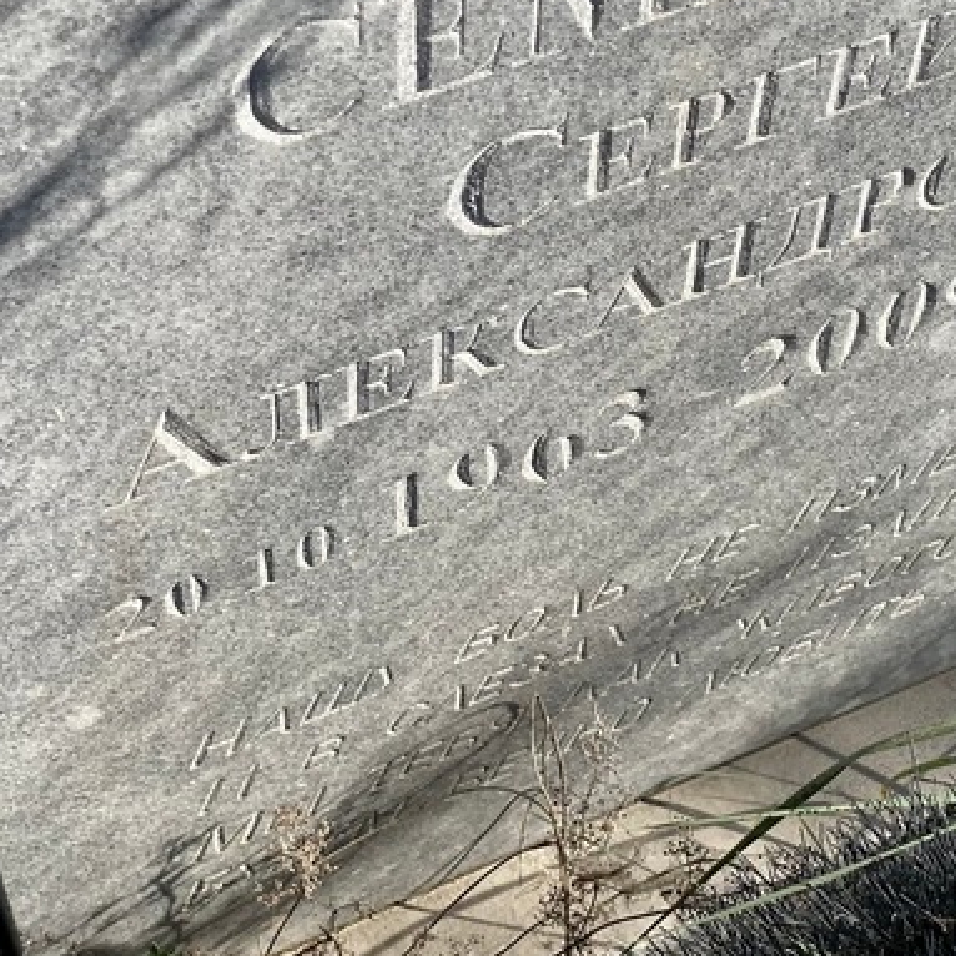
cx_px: 759
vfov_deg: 18.0
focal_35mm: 96
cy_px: 277
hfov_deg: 18.0
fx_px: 3000
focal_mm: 6
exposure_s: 1/1115
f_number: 2
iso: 20
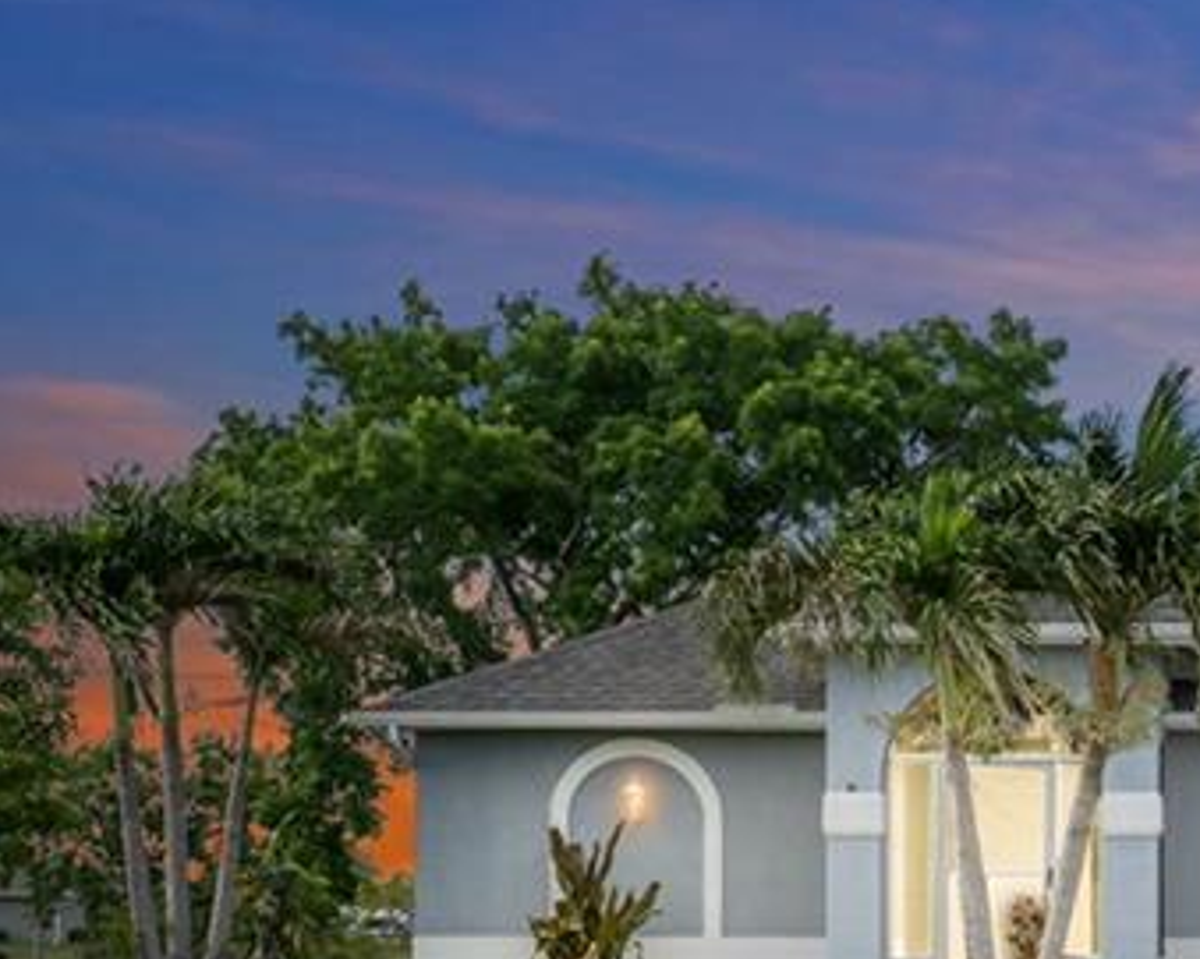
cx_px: 1409
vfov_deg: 17.7
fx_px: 3018
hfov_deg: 21.1
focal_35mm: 85
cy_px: 899
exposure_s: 1/250
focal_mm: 20
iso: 100
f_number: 8
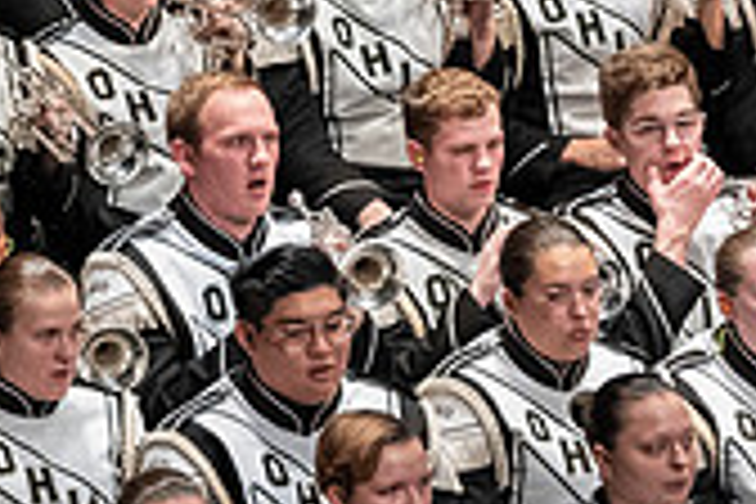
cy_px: -302
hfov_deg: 3.2
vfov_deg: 2.1
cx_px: -243
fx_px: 13544
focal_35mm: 645
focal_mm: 125
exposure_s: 1/500
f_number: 4
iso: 3200
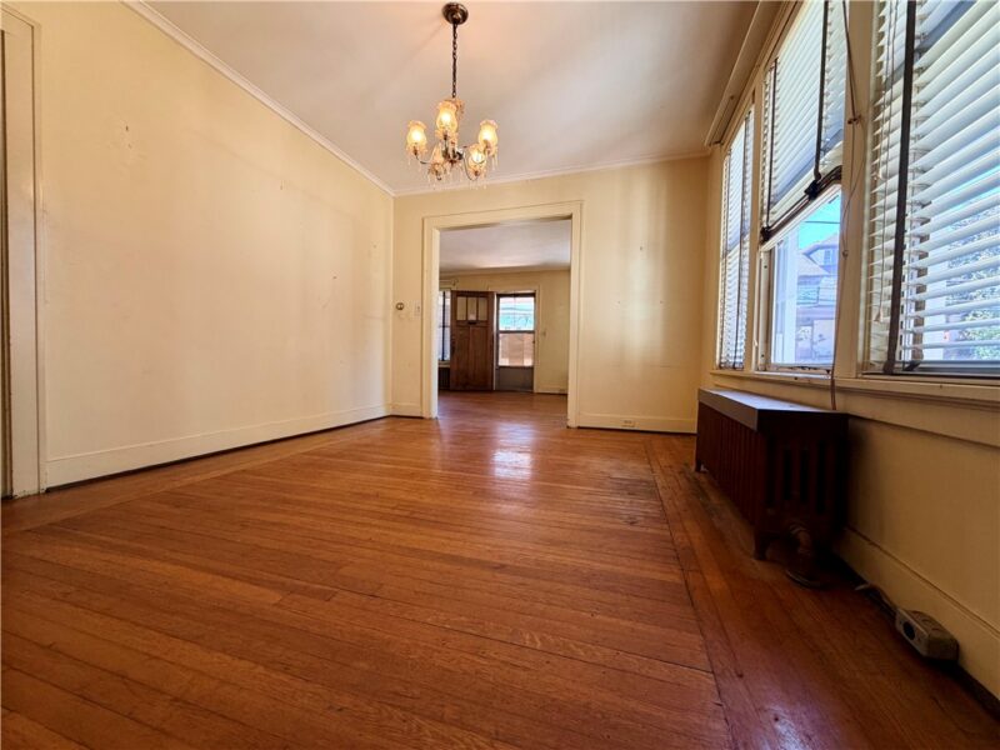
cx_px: 500
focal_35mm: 14
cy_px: 375
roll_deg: -2.1
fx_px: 404
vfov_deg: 85.7
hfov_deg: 102.1
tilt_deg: -1.1
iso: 80
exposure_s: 1/120
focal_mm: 2.22
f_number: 2.2
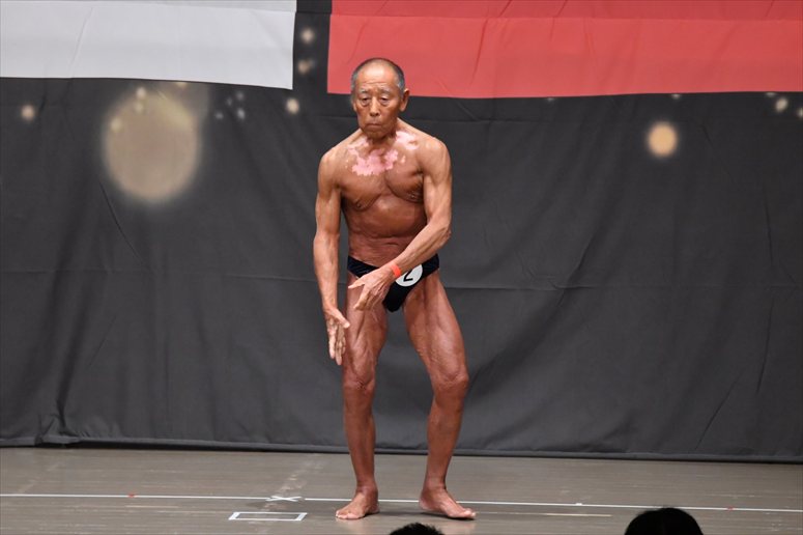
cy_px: 268
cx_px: 402
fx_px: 5685
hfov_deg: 8.1
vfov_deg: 5.4
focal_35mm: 255
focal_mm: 170
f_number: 5.6
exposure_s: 1/400
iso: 6400
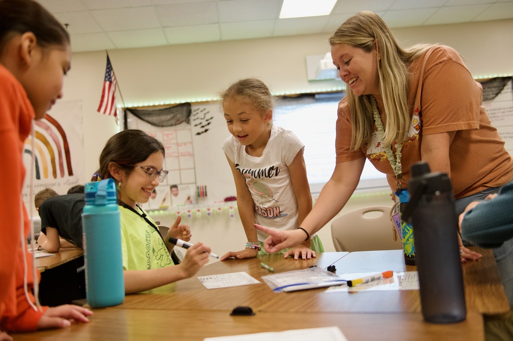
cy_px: 170
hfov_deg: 54.5
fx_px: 498
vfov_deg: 37.8
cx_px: 256
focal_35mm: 35
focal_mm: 35
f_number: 3.2
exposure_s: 1/250
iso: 1600
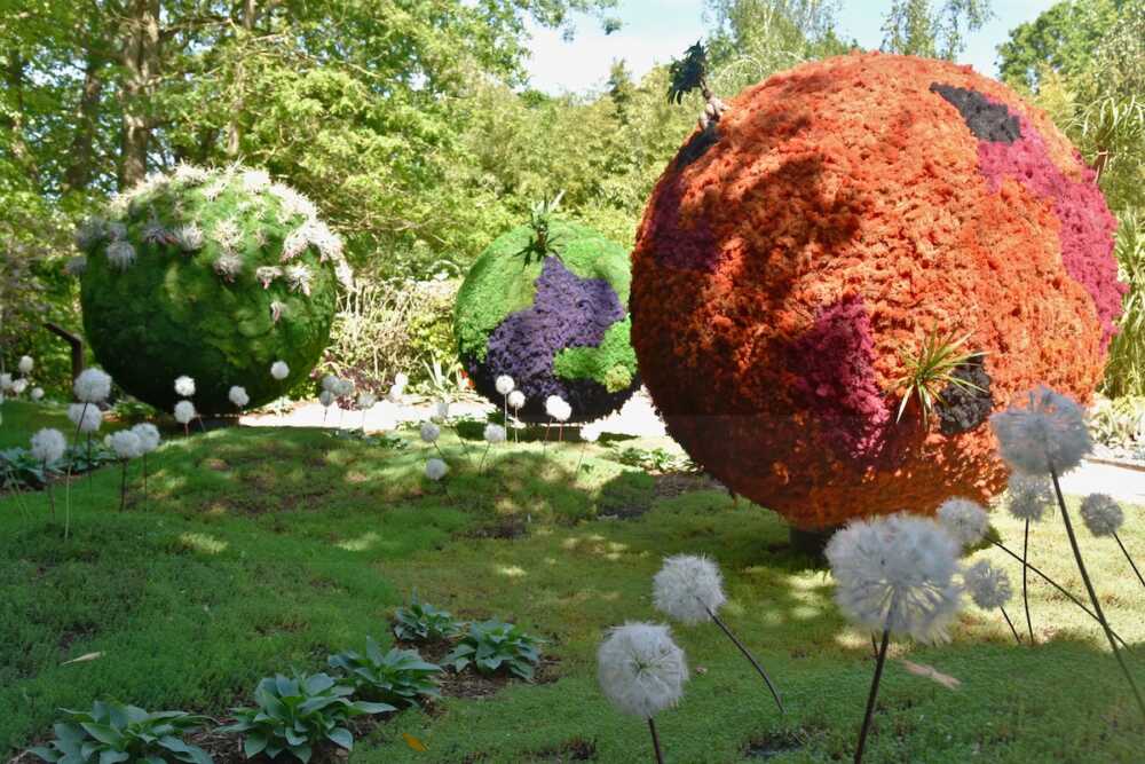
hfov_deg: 67.4
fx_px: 859
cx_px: 572
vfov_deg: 47.9
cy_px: 382
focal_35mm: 27
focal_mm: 18
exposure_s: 1/80
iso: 200
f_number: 4.5
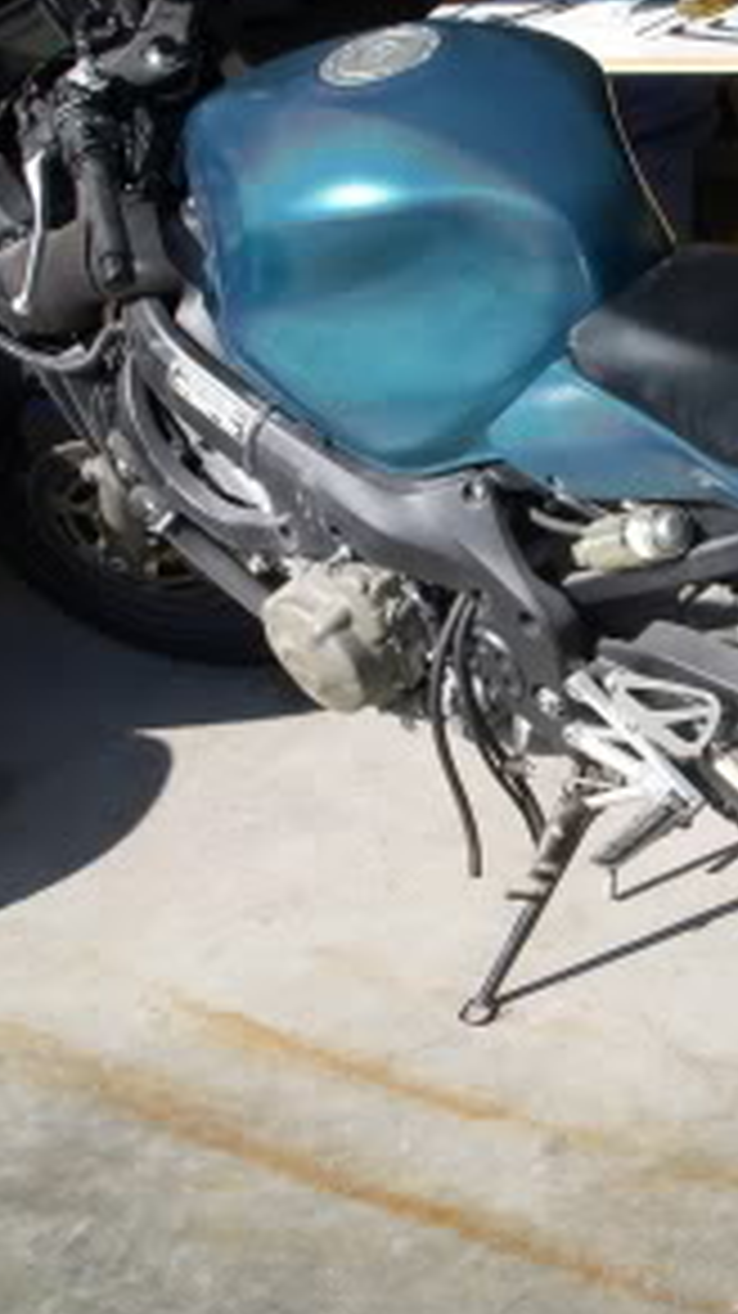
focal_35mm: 69
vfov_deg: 30.5
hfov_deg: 17.2
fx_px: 2403
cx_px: 688
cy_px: 538
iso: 100
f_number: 3.3
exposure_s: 1/800
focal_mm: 6.3
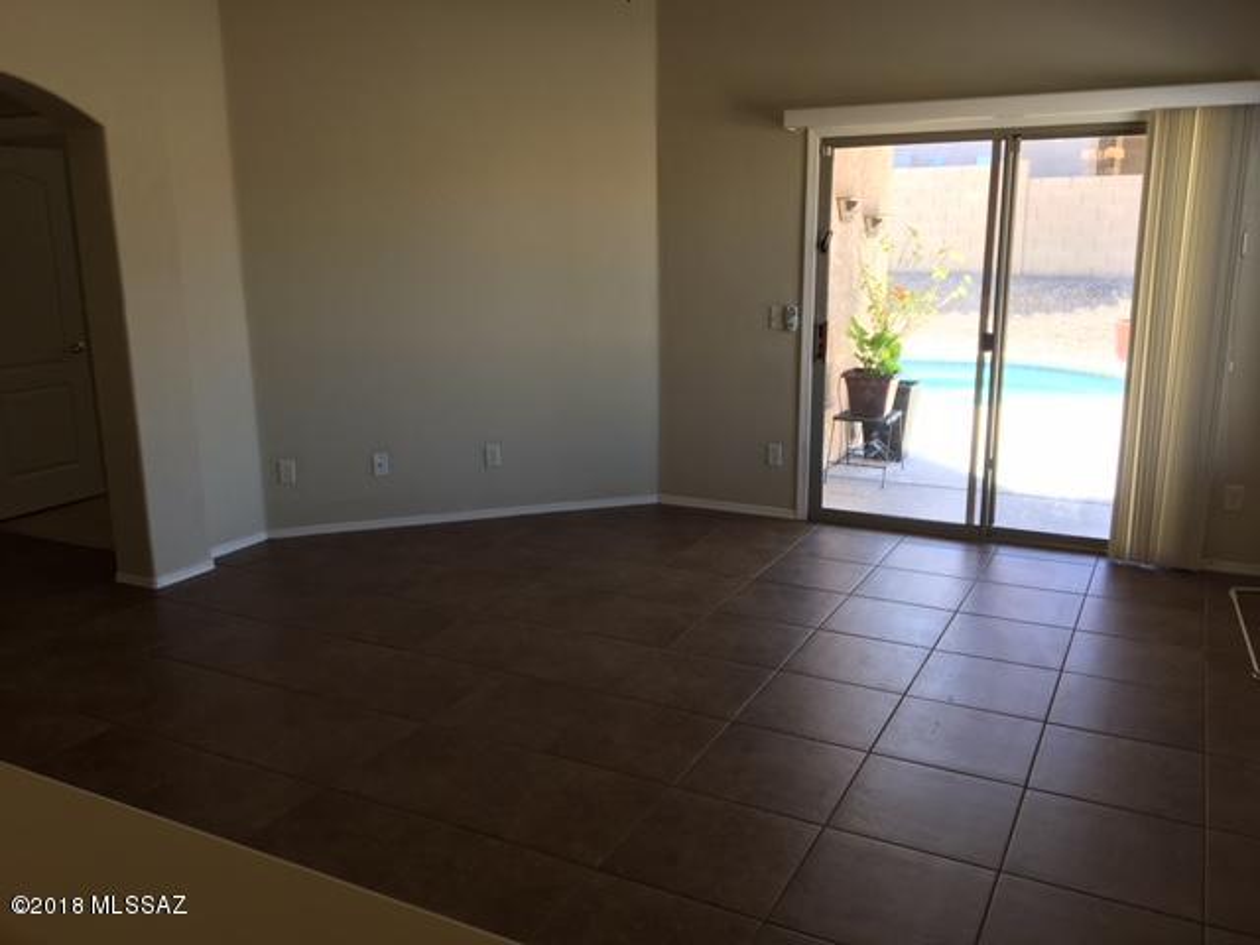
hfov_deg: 61.7
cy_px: 472
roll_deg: +1.4
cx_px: 630
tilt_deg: -14.0
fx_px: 1056
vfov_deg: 48.2
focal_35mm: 29
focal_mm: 4.15
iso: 25
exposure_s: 1/40
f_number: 2.2
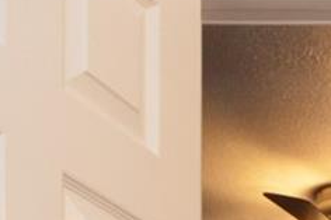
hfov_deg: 14.4
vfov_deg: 8.8
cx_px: 627
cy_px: 701
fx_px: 1121
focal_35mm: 122
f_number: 4
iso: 500
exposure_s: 1/60
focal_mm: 12
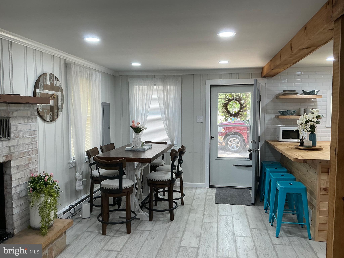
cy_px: 129
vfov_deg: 49.7
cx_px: 172
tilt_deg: -3.7
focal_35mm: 28
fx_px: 278
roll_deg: +0.6
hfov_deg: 63.4
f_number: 1.8
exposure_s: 1/60
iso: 40
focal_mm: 3
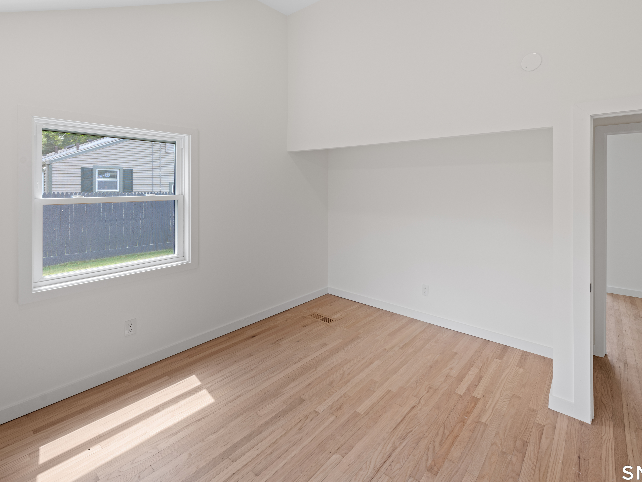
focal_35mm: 16
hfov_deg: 94.2
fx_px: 297
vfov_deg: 78.1
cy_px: 231
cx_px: 354
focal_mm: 14
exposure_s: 1/4
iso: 64
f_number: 8
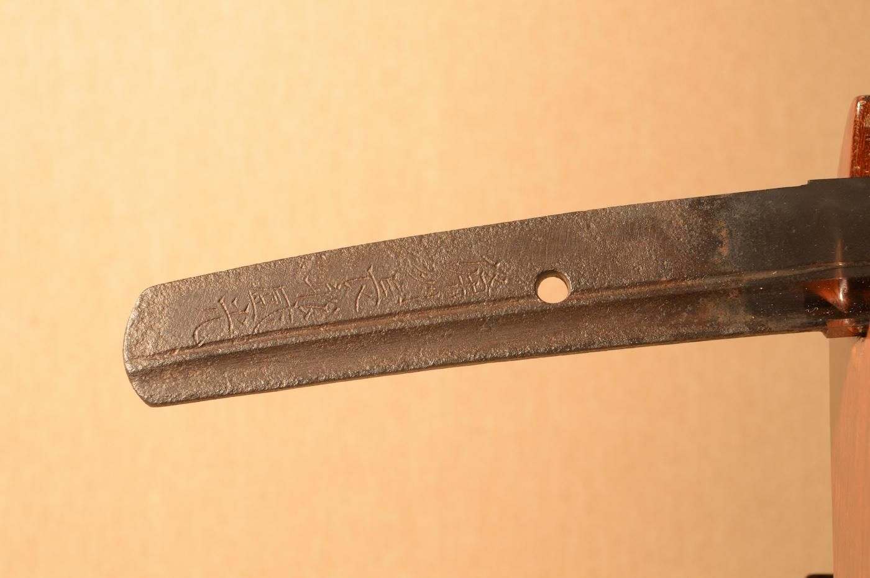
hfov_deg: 19.5
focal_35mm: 105
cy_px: 289
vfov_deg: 13.0
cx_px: 435
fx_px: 2535
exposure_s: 1/1.6
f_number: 11
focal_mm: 70
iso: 400
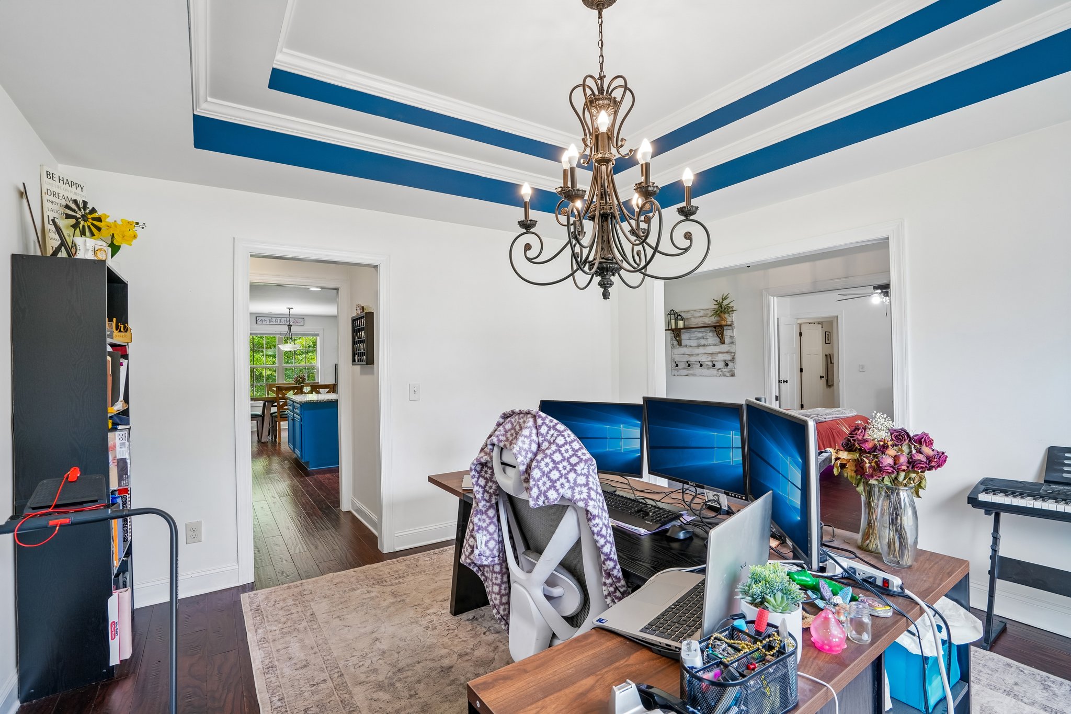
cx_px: 536
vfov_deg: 73.7
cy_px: 357
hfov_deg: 96.7
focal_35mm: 16
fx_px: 476
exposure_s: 1/13
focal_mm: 16
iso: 400
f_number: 8
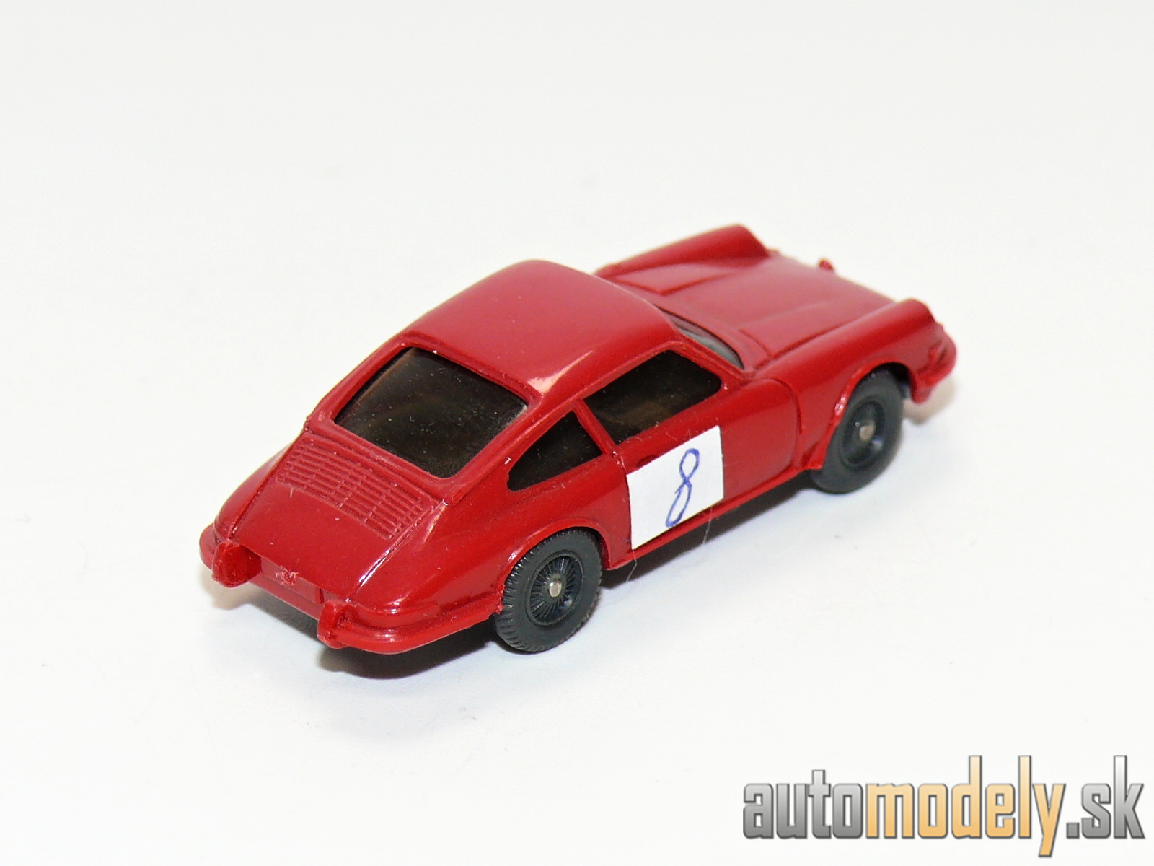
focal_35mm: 155
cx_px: 577
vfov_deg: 9.6
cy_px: 433
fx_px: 5167
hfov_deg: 12.7
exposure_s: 1/30
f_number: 4
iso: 100
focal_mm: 18.4
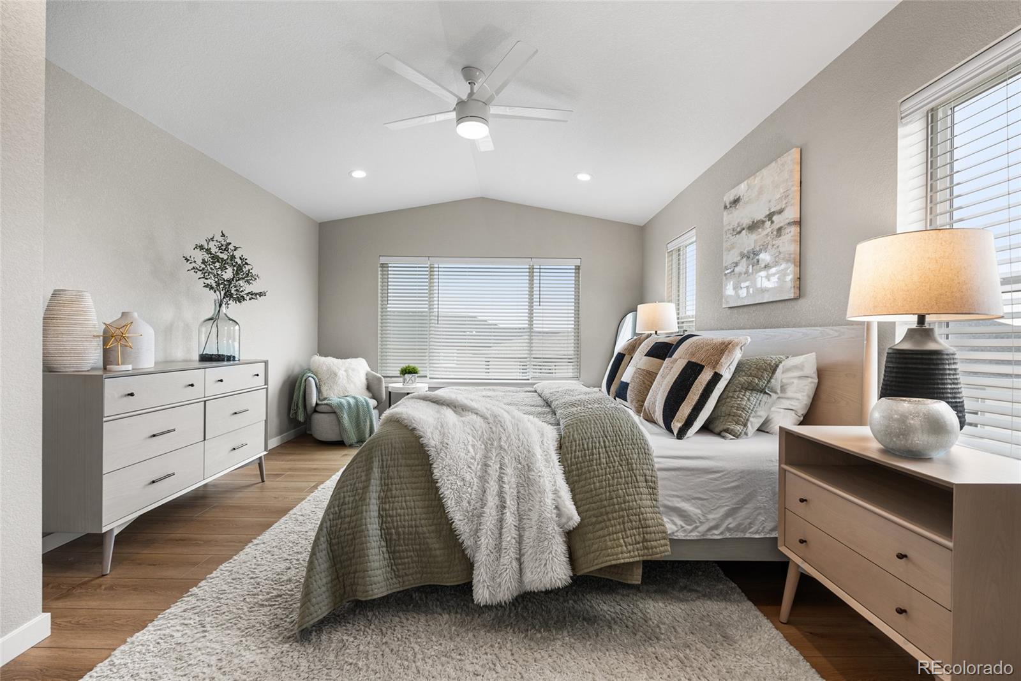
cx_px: 510
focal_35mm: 16
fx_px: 454
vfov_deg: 73.8
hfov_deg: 96.7
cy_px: 340
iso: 200
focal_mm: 16
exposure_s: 1/5
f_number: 8
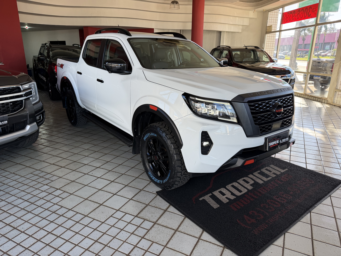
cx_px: 170
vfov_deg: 56.8
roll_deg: +0.1
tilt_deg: -17.1
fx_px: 236
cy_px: 128
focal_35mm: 24
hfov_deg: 71.6
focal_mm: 6.76
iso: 125
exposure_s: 1/497
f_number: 1.78
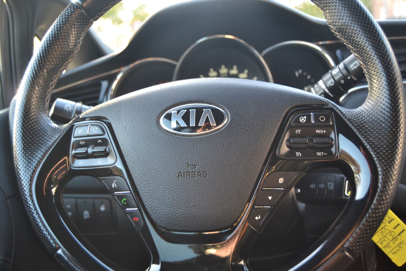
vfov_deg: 36.9
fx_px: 406
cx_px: 203
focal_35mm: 36
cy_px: 136
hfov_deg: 53.1
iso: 500
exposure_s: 1/60
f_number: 3.8
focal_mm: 24
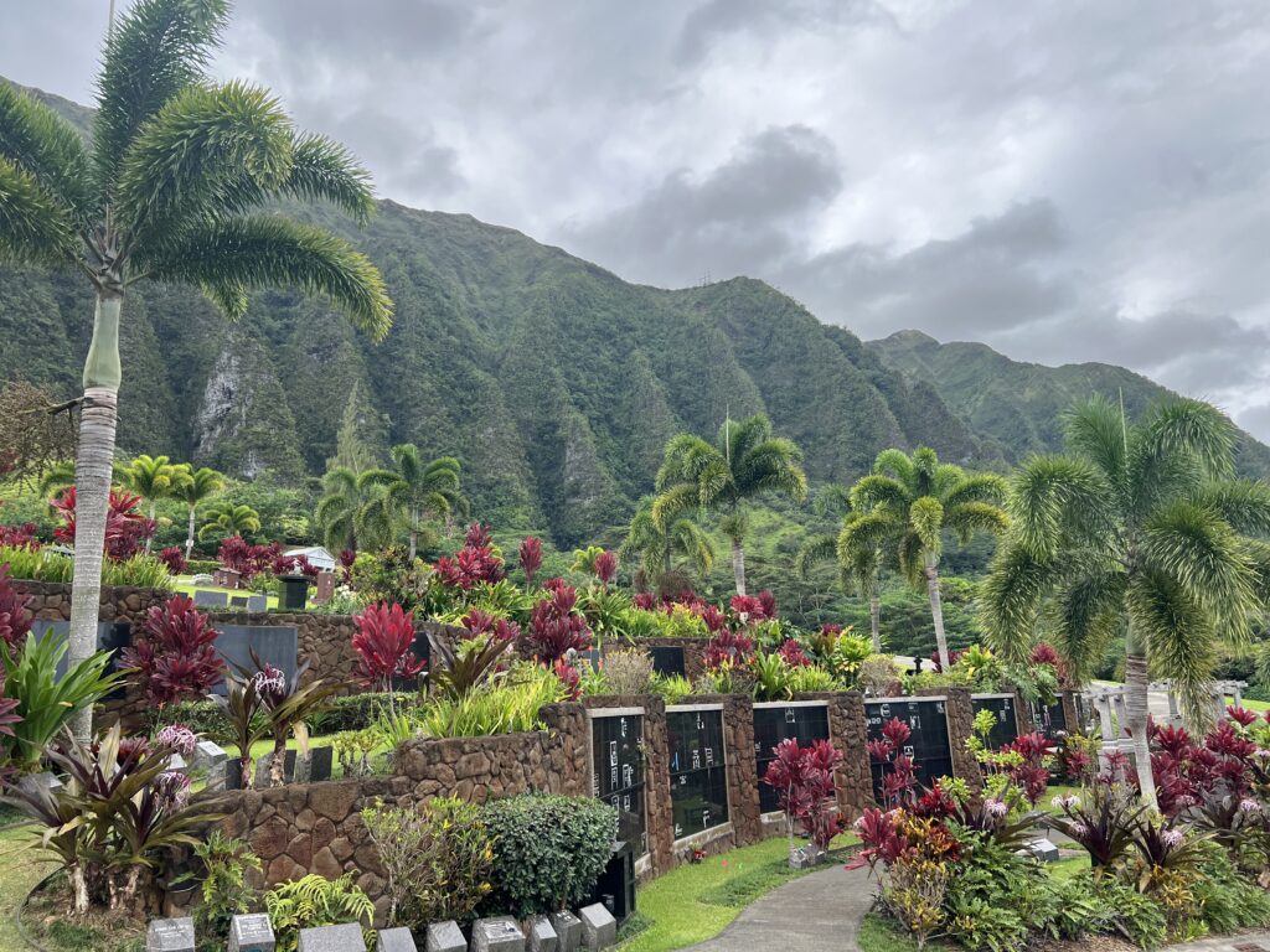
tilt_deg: +13.3
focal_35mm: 26
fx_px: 954
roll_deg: +2.3
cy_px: 476
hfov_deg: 67.3
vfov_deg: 53.1
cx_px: 635
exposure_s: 1/3077
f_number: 1.5
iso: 50
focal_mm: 5.7
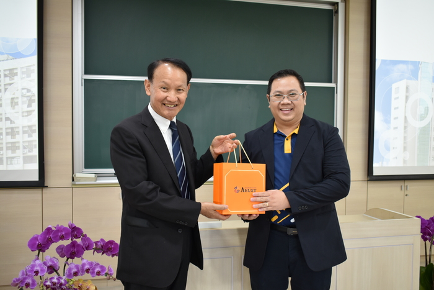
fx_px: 434
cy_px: 145
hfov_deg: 53.1
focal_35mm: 36
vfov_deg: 36.9
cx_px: 217
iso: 500
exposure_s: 1/30
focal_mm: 24
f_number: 4
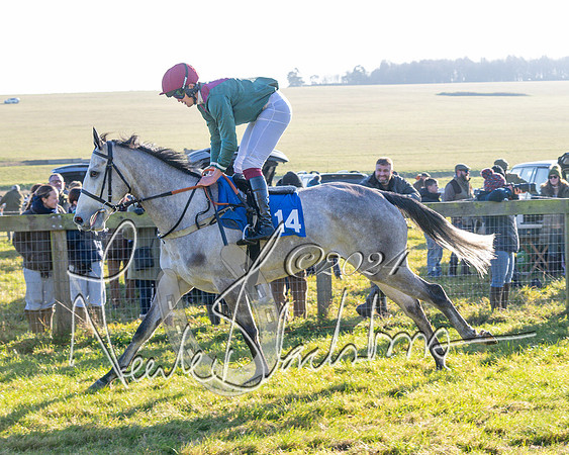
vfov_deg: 17.2
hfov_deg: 21.2
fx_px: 1503
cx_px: 453
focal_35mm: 89
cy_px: 295
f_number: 4
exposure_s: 1/1000
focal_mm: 39
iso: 640
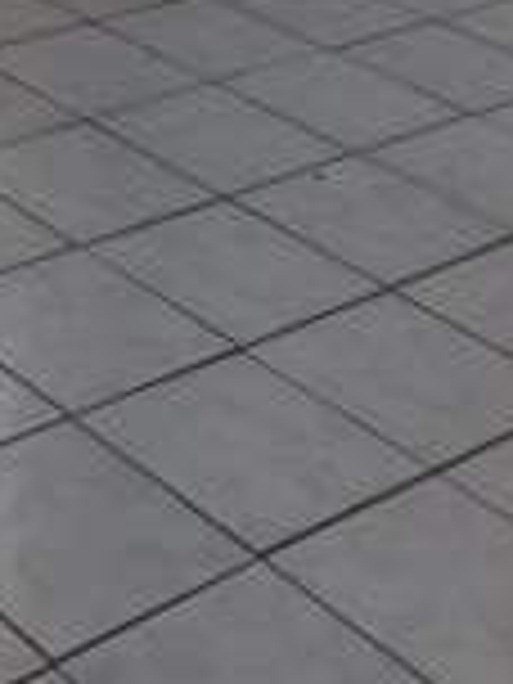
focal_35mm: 97
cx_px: -162
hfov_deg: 14.6
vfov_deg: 16.9
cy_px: -531
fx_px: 1917
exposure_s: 1/1092
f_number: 1.8
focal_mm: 5.4
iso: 80
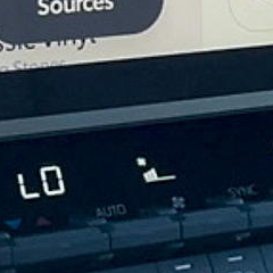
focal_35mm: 177
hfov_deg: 9.9
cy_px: -67
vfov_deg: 9.7
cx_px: 204
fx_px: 1579
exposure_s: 1/120
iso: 25
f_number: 1.8
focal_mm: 3
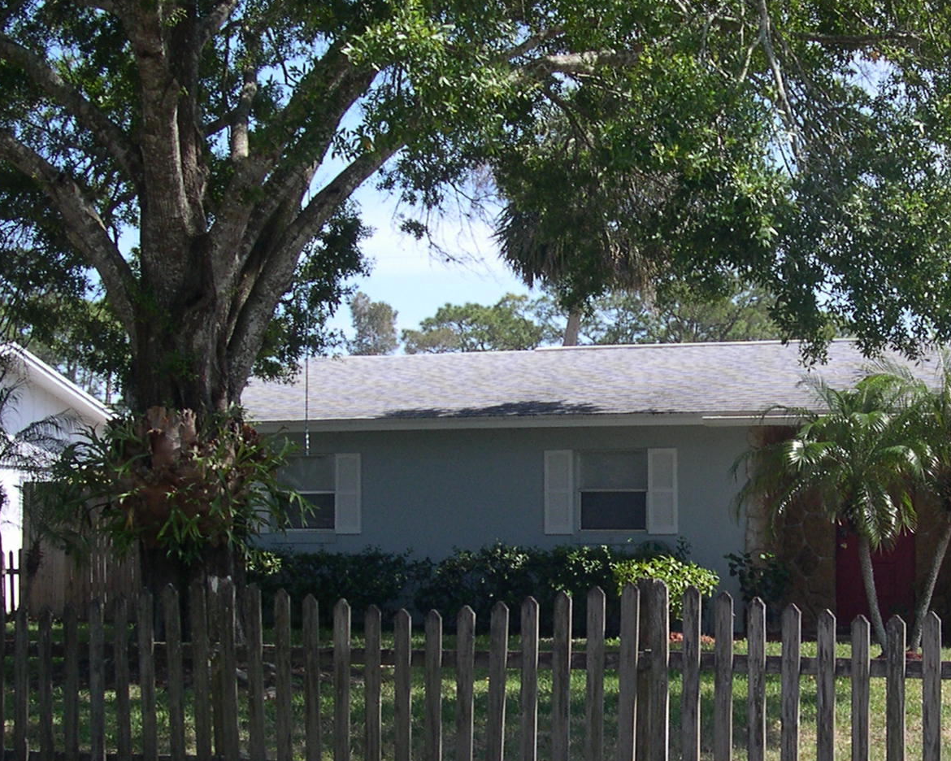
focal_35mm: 72
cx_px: 732
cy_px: 482
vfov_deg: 21.2
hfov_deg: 26.0
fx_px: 2027
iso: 100
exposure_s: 1/149
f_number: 7.6
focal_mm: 8
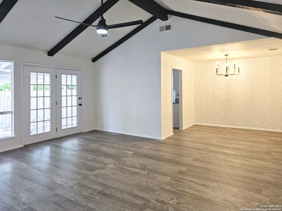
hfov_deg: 73.9
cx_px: 141
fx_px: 187
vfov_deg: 58.9
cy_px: 106
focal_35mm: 23
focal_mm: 6.3
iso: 100
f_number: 1.7
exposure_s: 1/40
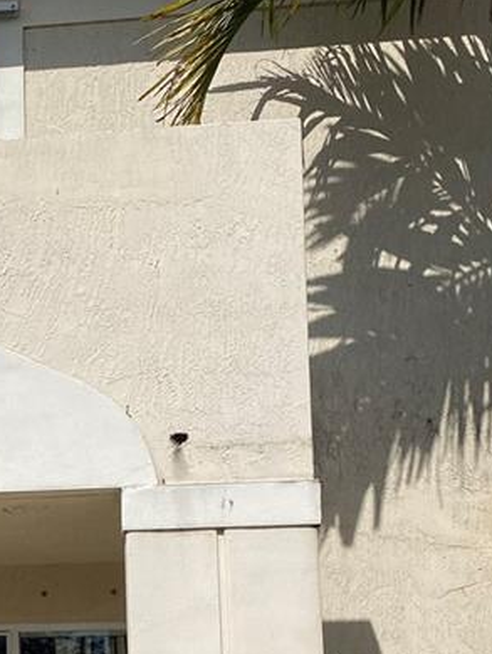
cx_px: -126
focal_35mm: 80
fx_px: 1514
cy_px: 624
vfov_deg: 23.6
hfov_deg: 17.4
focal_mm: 4.25
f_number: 1.8
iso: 32
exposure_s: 1/7692
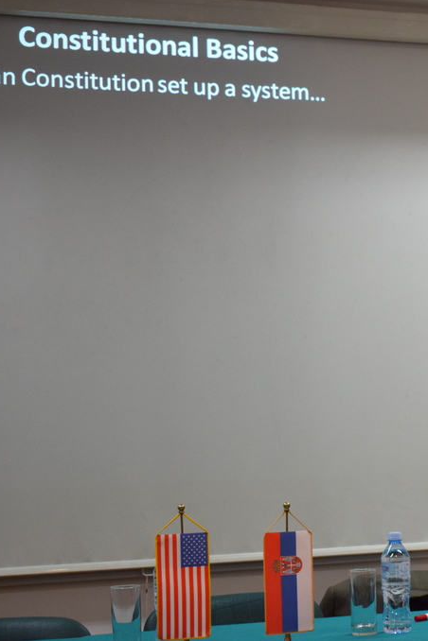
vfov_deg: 26.3
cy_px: 319
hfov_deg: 17.2
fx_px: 1373
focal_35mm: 77
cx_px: 458
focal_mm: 34
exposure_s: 1/60
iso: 1000
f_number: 4.5
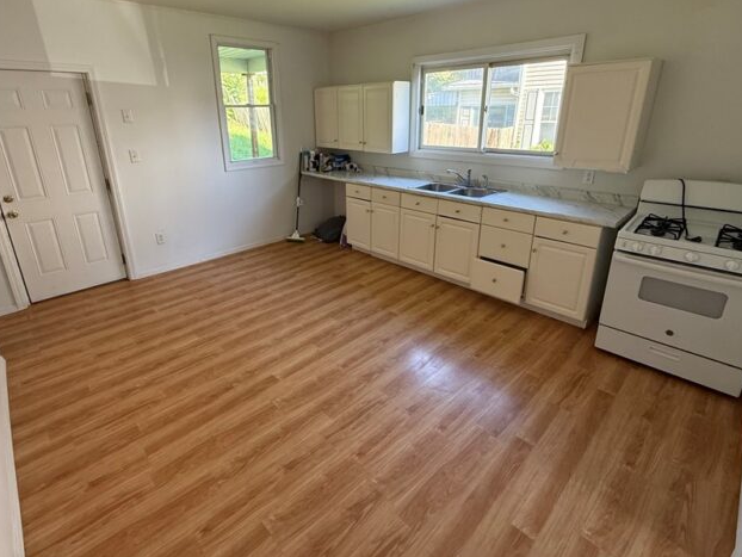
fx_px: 386
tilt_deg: -18.1
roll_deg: +0.4
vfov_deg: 71.3
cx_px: 348
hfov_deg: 87.6
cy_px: 239
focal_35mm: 18
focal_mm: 2.22
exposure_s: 1/99
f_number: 2.2
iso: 250
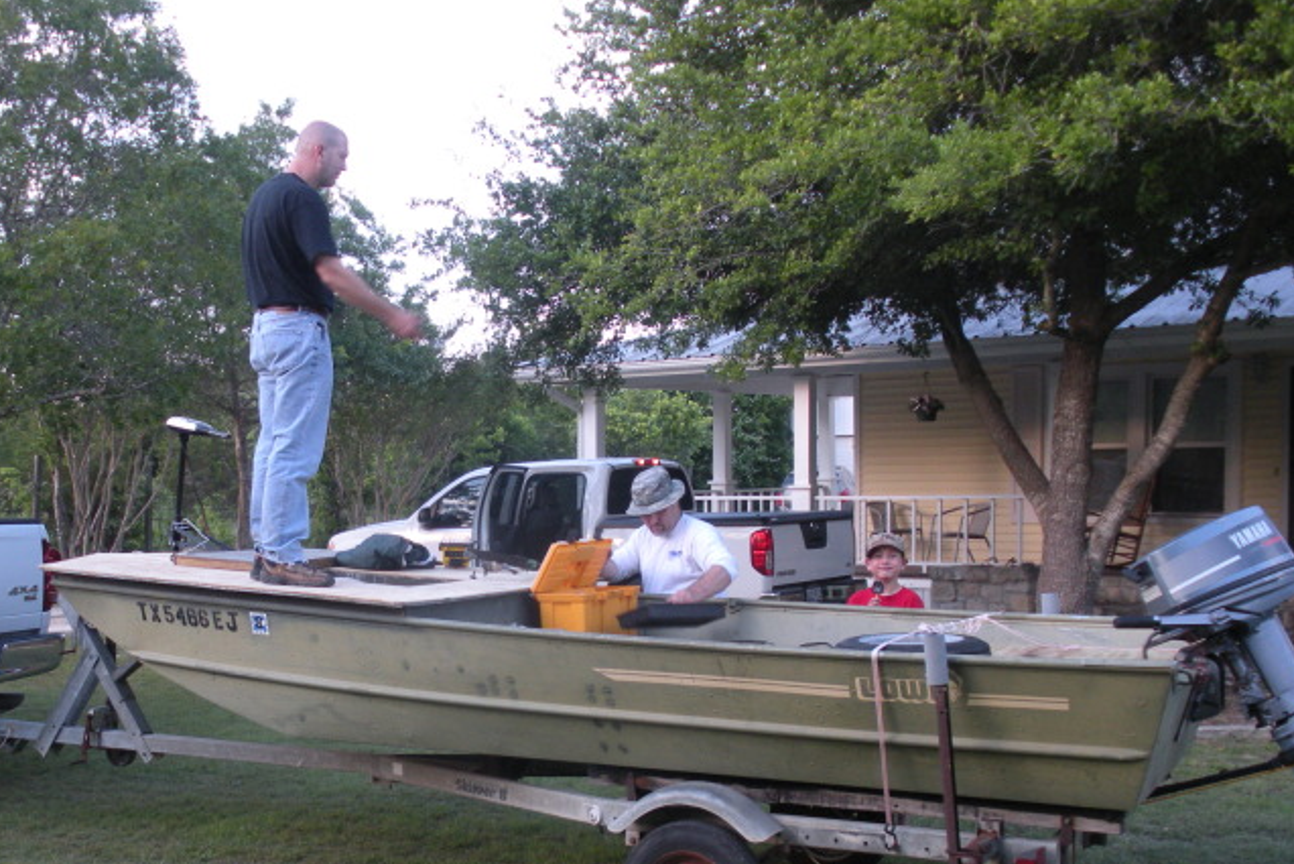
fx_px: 1690
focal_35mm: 47
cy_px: 594
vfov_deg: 28.4
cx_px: 567
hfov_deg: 41.8
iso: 137
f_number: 3.5
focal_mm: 6.3
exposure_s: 1/59.8
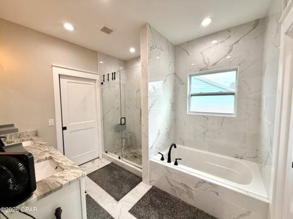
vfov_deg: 85.6
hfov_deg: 102.1
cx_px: 146
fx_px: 118
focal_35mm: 14
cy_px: 110
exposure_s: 1/120
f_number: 2.2
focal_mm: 2.22
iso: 100
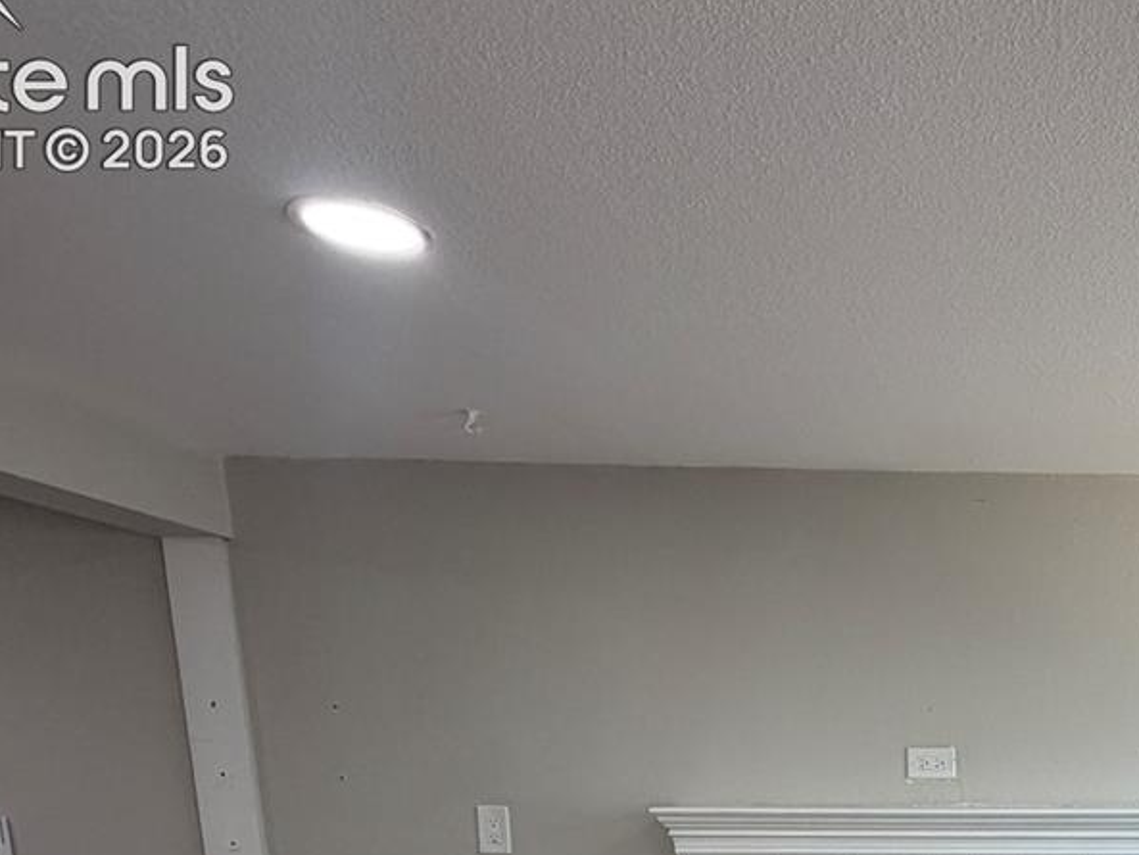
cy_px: 968
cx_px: 1089
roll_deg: +0.5
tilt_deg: -9.0
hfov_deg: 46.8
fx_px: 1119
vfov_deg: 35.1
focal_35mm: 34
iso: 100
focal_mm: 2.22
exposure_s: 1/120
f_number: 2.2
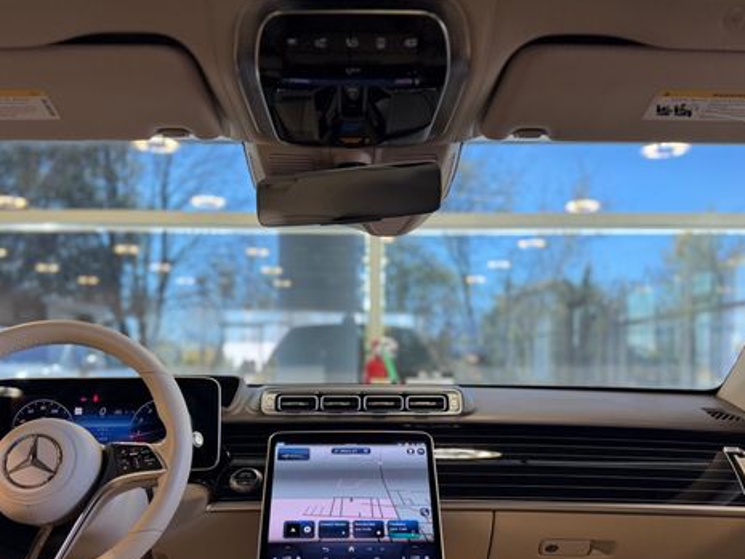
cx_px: 359
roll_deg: +0.0
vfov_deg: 42.3
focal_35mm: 33
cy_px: 376
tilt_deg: -1.7
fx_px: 710
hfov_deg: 55.3
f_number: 1.78
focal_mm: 6.76
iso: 160
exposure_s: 1/108
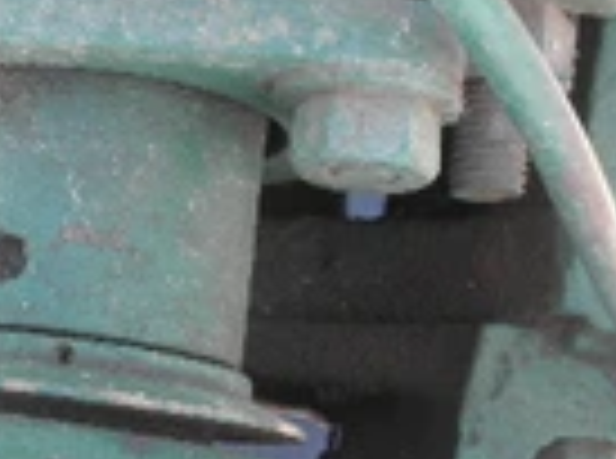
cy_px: 216
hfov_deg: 23.0
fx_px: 1455
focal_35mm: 82
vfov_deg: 17.9
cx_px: 4
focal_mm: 5
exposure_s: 1/50
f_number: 3
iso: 64
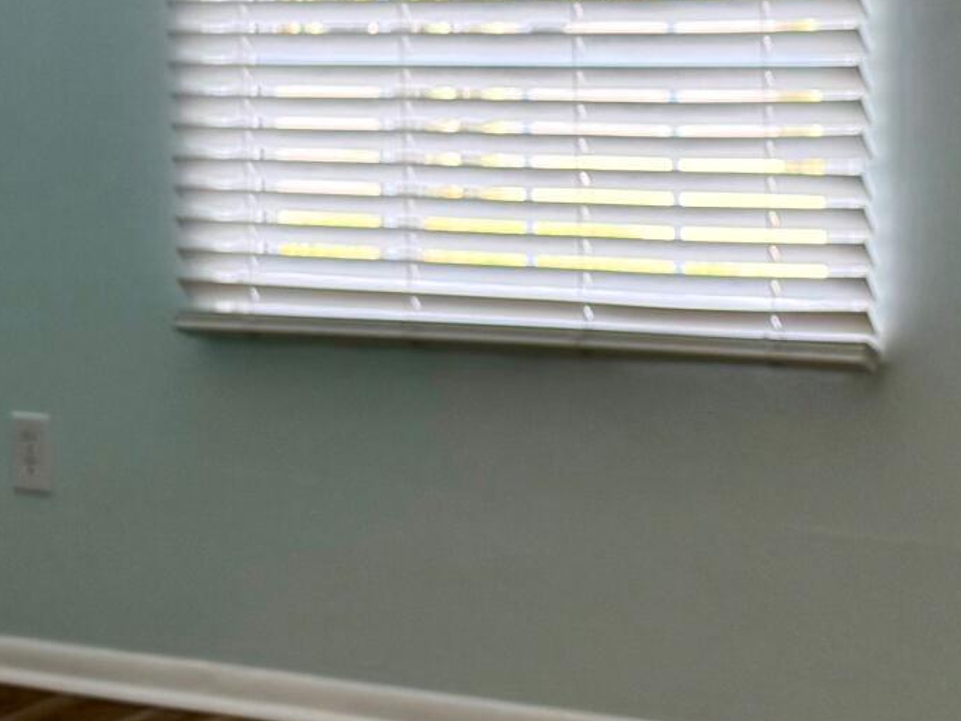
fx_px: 2942
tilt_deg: -3.3
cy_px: 88
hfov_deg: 18.5
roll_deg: +2.3
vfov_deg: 13.8
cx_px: 532
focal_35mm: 106
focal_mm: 6.76
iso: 160
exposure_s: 1/145
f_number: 1.78
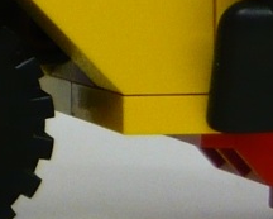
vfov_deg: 6.4
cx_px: -439
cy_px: -103
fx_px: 1932
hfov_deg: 7.4
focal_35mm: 239
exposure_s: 1/30
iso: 200
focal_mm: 5.5
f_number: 2.8
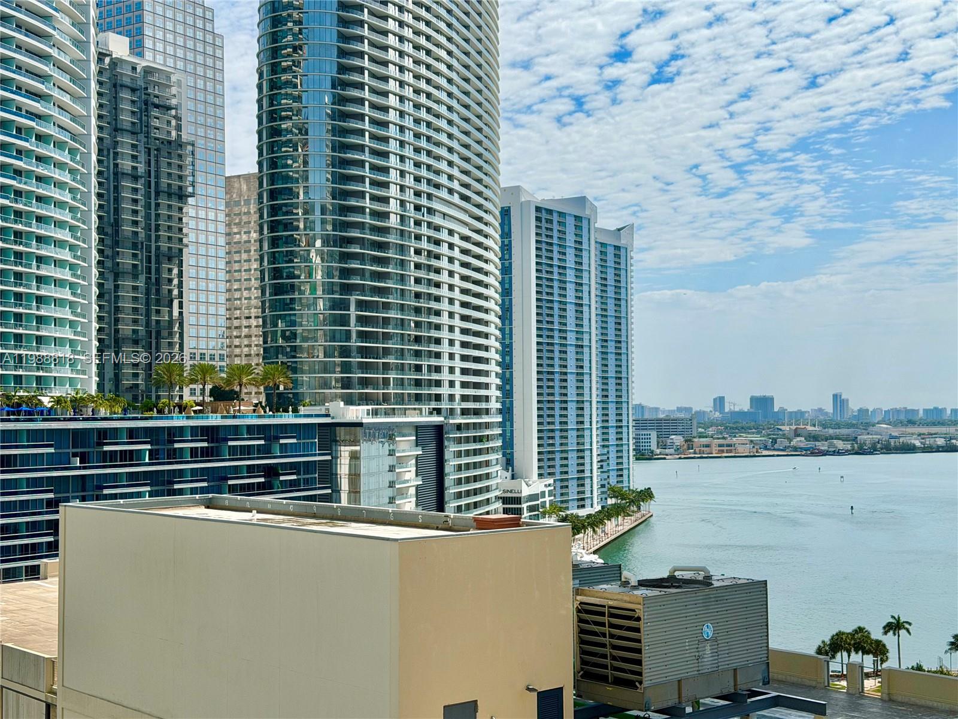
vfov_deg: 30.3
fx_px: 1328
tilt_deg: +1.6
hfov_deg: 39.7
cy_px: 360
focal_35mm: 48
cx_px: 479
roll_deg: +0.9
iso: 80
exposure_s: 1/9901
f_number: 1.78
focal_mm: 6.76
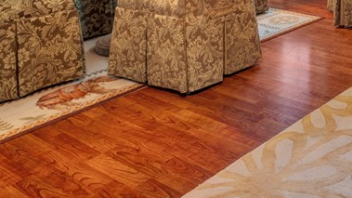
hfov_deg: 34.4
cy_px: -110
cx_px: 422
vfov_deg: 20.7
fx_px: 448
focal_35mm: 48
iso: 80
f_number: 7.1
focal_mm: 16
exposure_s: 1/1.67
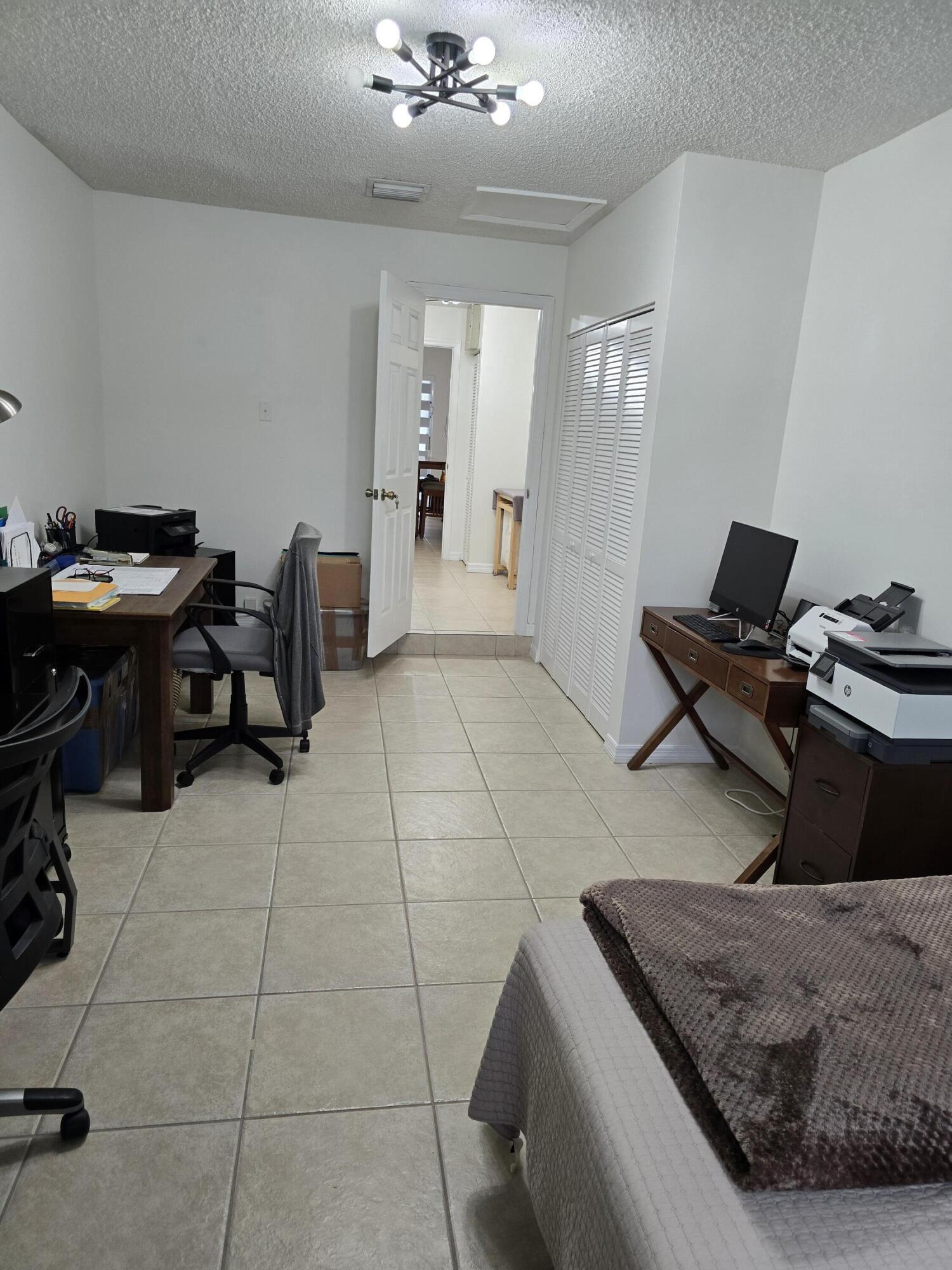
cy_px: 635
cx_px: 476
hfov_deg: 58.9
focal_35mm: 23
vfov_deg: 73.9
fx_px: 843
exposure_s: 1/120
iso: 125
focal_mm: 6.3
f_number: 1.7
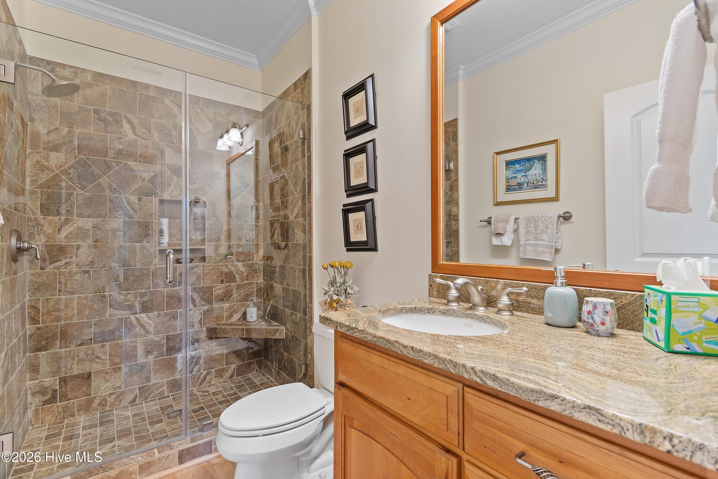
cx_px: 359
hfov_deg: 96.7
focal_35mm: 16
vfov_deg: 73.7
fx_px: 319
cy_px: 240
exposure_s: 1
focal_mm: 11
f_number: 4.8
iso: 100
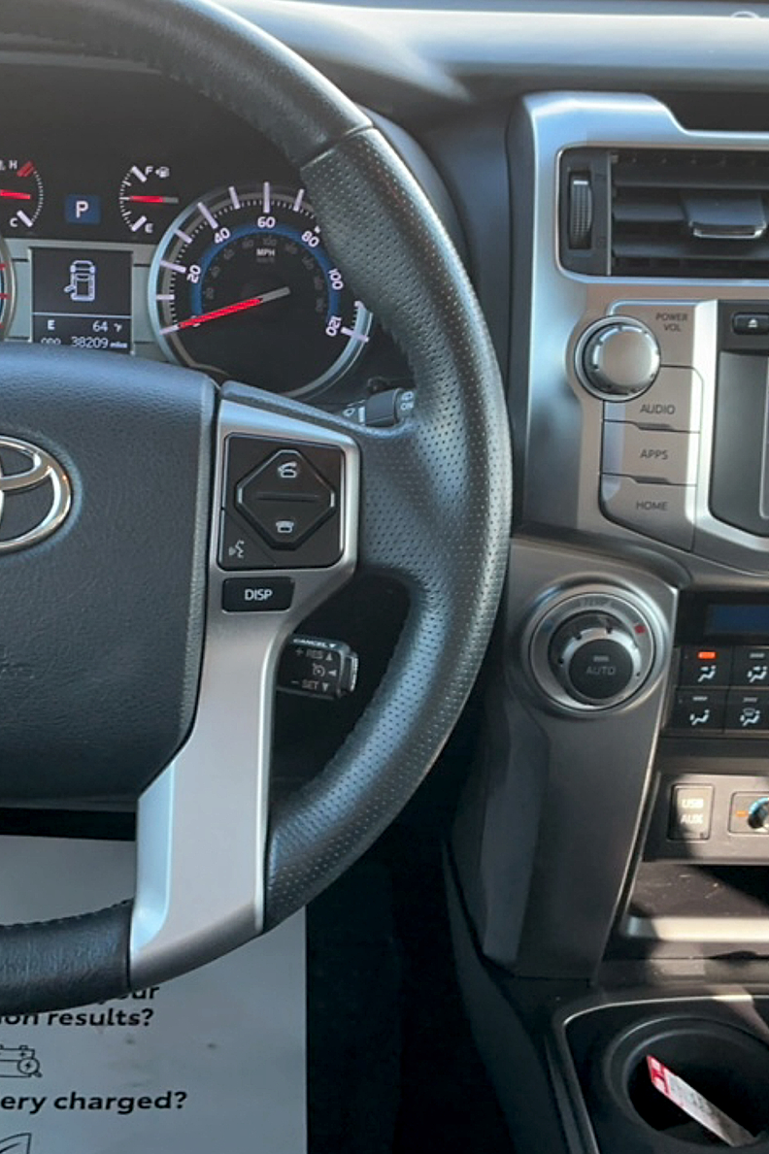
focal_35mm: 42
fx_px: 1346
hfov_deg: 31.9
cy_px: 580
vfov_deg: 46.4
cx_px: 366
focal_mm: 3
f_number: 1.8
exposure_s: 1/60
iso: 64
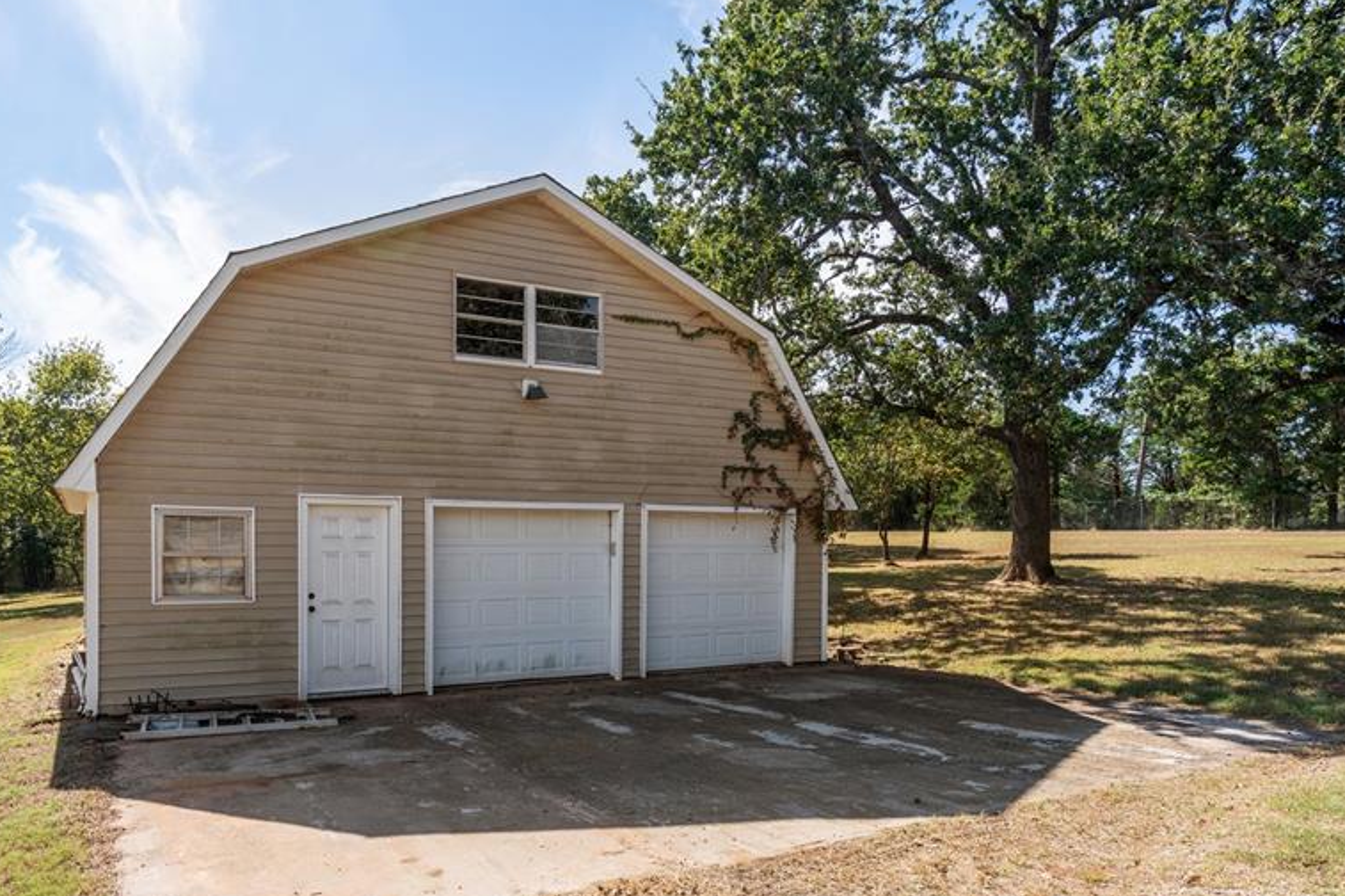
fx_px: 859
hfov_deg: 75.4
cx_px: 549
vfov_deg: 54.1
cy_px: 590
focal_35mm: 23
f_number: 7.1
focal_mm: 17
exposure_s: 1/640
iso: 200
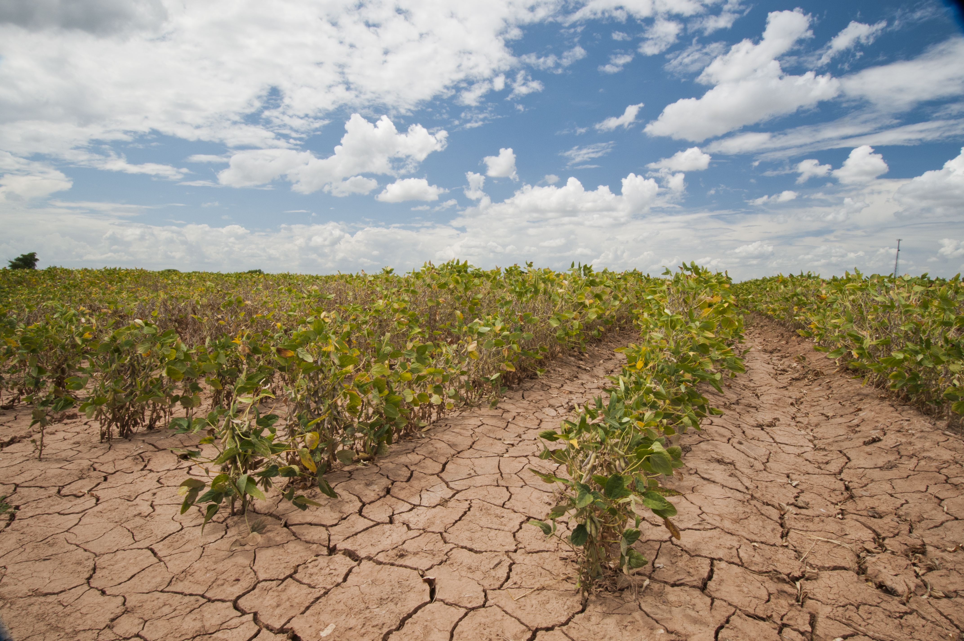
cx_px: 482
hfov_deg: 90.1
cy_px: 320
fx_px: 481
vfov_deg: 67.2
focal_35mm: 18
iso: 200
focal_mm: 12
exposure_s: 1/30
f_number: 20
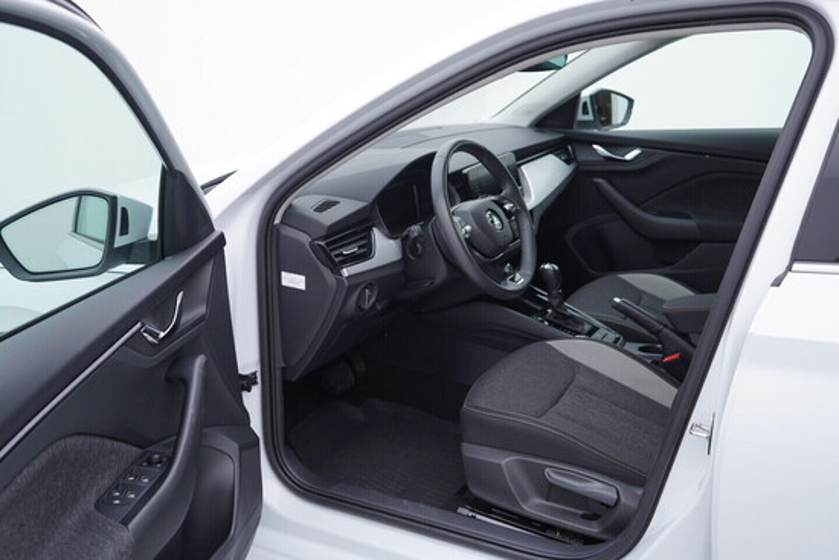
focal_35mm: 36
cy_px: 280
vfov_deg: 36.9
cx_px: 420
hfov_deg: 53.1
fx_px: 839
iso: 125
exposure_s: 1/50
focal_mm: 24
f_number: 3.2
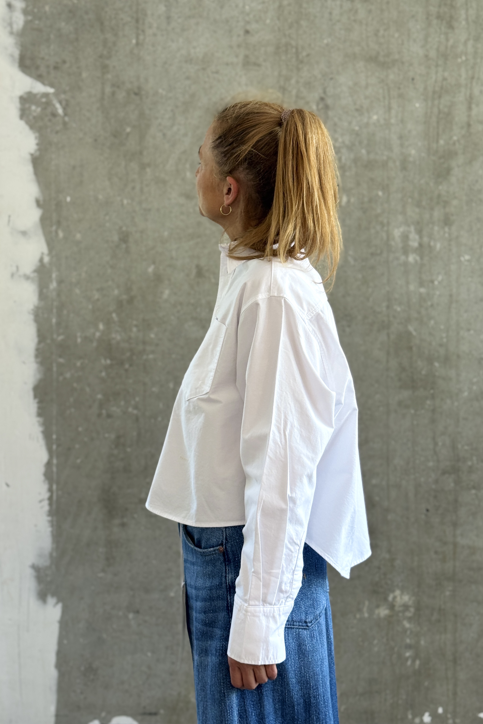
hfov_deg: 27.0
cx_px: 242
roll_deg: +0.0
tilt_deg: -2.3
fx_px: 1006
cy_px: 362
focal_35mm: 50
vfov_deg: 39.6
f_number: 1.78
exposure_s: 1/100
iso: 64
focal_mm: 6.76
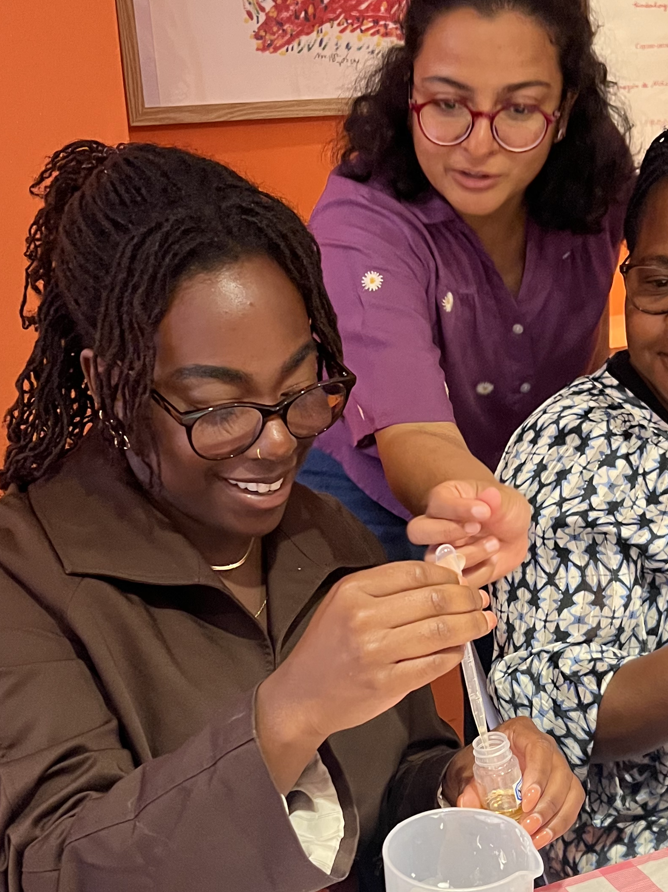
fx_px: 1287
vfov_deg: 37.9
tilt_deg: -19.1
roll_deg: +3.8
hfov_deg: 29.0
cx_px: 396
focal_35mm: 50
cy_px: 565
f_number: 1.5
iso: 400
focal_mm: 5.7
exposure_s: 1/50
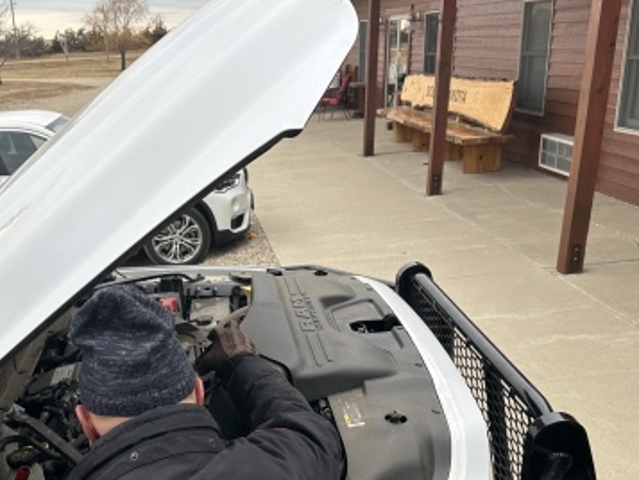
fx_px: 794
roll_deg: +1.6
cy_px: 369
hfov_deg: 43.3
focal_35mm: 43
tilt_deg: -24.1
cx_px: 222
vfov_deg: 32.9
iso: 80
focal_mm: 6.86
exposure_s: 1/690
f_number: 1.78
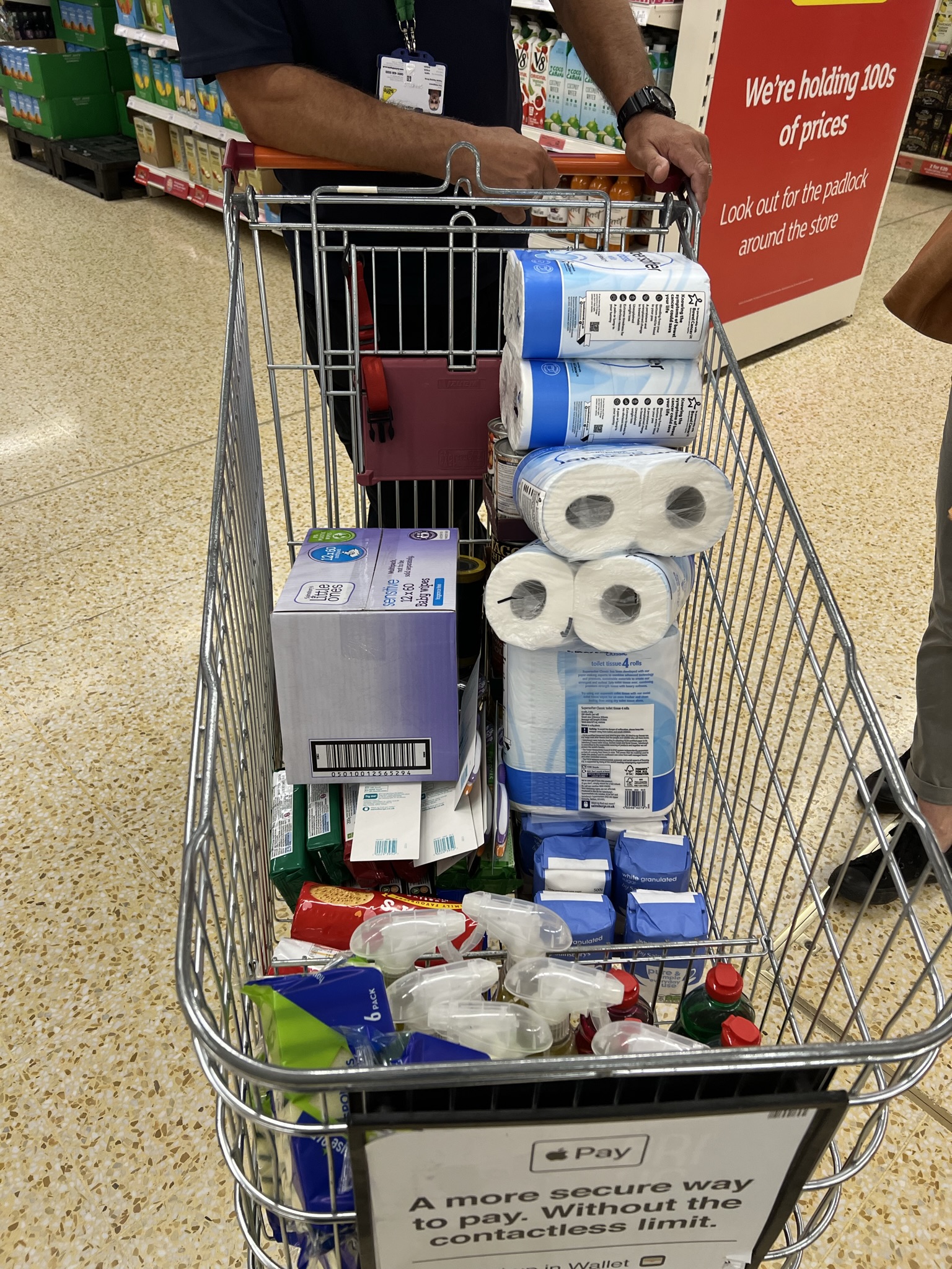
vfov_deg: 67.3
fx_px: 953
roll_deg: -1.3
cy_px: 634
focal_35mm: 26
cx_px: 476
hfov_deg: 53.1
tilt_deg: -38.1
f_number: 1.5
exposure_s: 1/100
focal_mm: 5.7
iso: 125
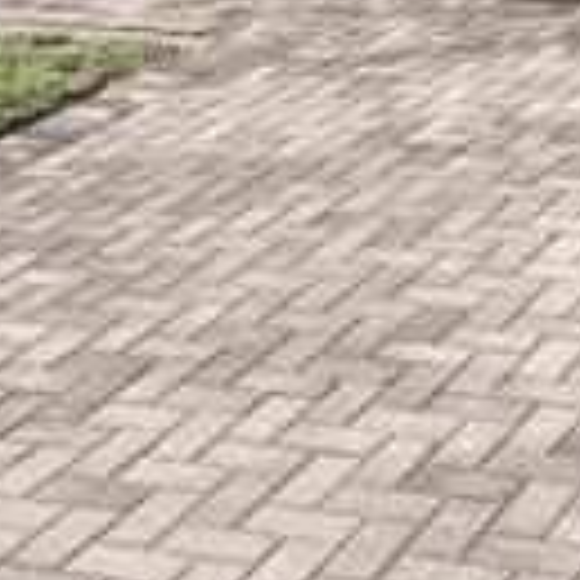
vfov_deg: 15.3
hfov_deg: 16.3
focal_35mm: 105
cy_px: -292
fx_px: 1990
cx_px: 576
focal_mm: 4.3
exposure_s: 1/930
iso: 100
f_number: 3.2
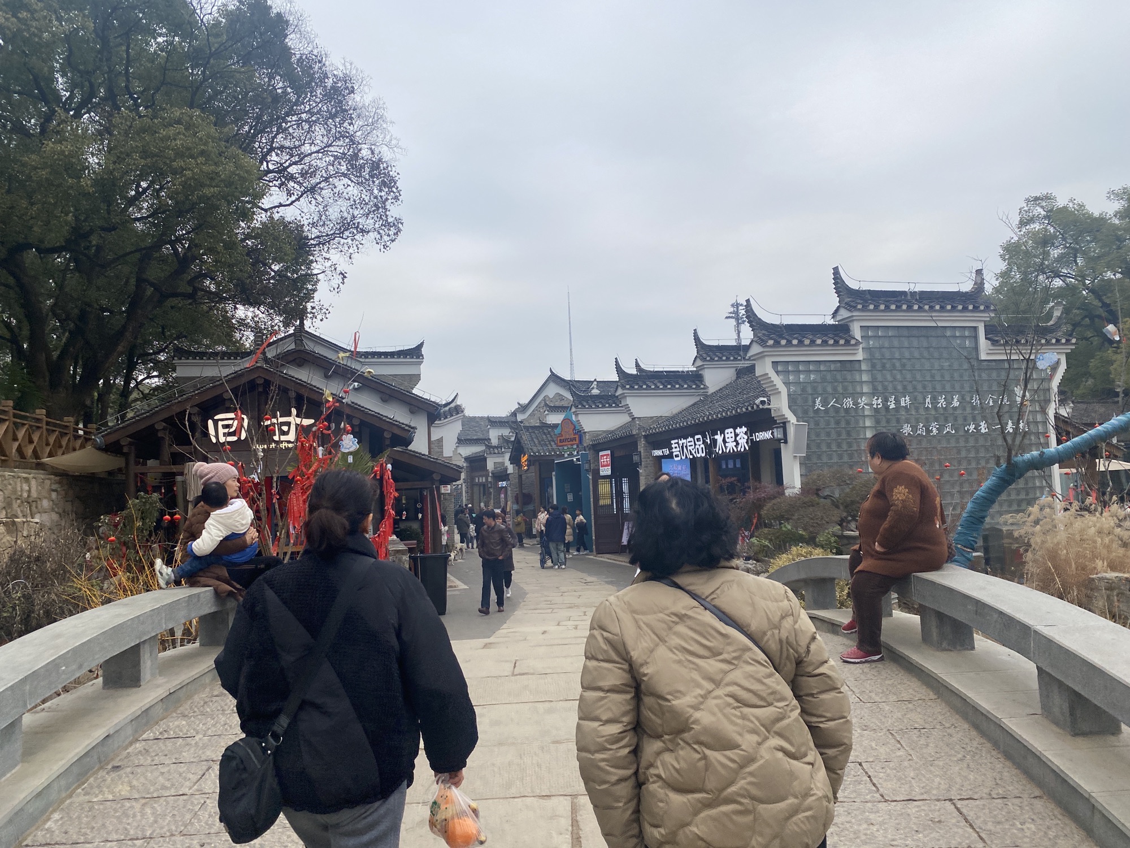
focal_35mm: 26
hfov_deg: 67.3
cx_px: 565
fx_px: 849
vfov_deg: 53.1
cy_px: 424
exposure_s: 1/2028
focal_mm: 4.25
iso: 32
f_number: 1.8
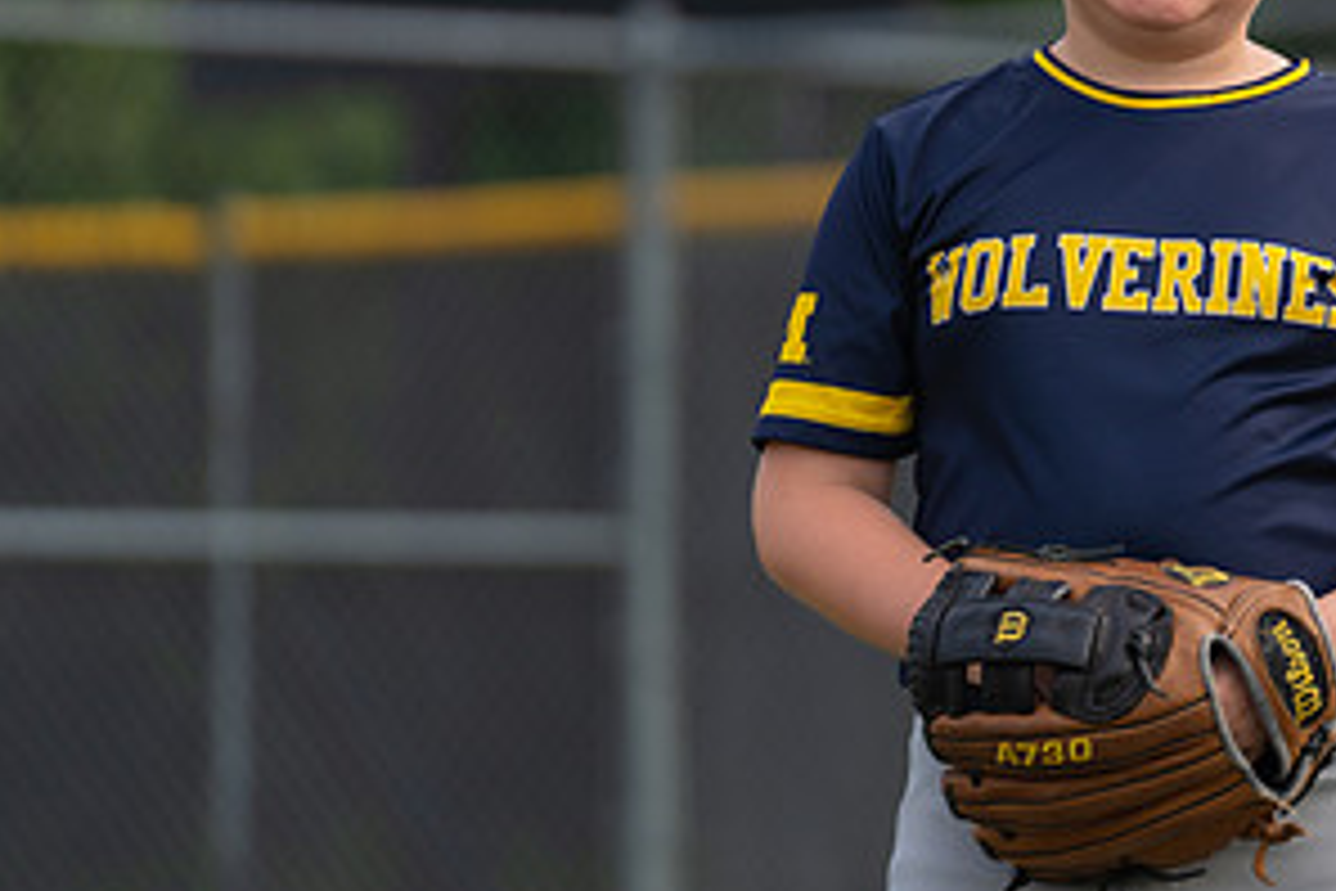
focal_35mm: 254
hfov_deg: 8.1
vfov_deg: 5.4
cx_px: 1188
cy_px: 101
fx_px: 9425
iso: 200
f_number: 2.8
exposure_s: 1/320
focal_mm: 130
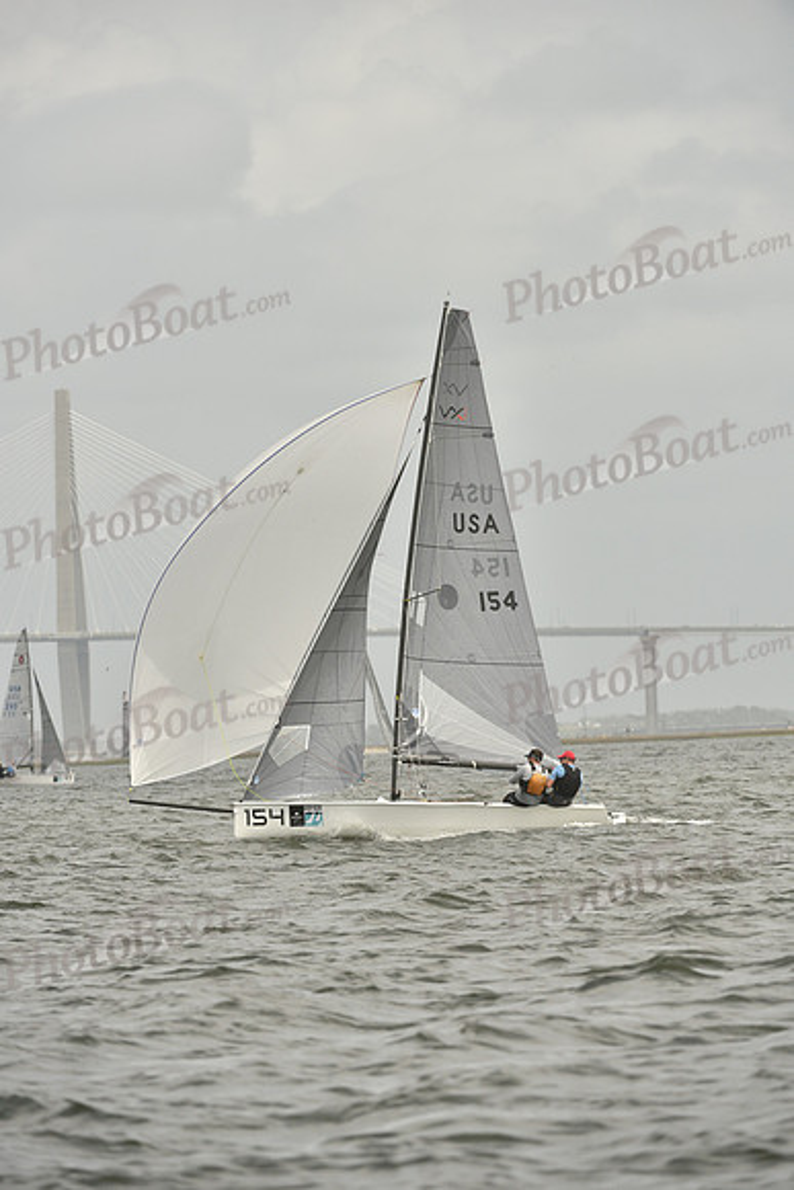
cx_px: 397
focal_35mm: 300
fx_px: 9918
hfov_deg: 4.6
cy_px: 595
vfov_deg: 6.9
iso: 320
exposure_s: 1/1250
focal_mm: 300
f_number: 7.1
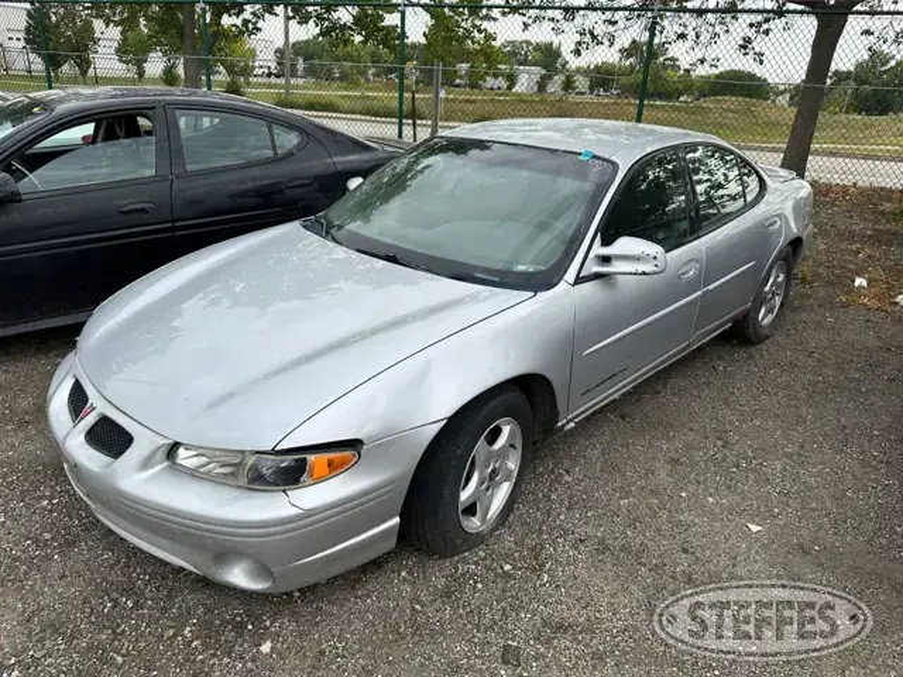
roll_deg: -1.8
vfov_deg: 56.8
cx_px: 452
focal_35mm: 24
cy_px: 338
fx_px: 626
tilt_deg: -17.8
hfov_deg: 71.6
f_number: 1.78
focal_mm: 6.86
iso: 80
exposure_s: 1/2110
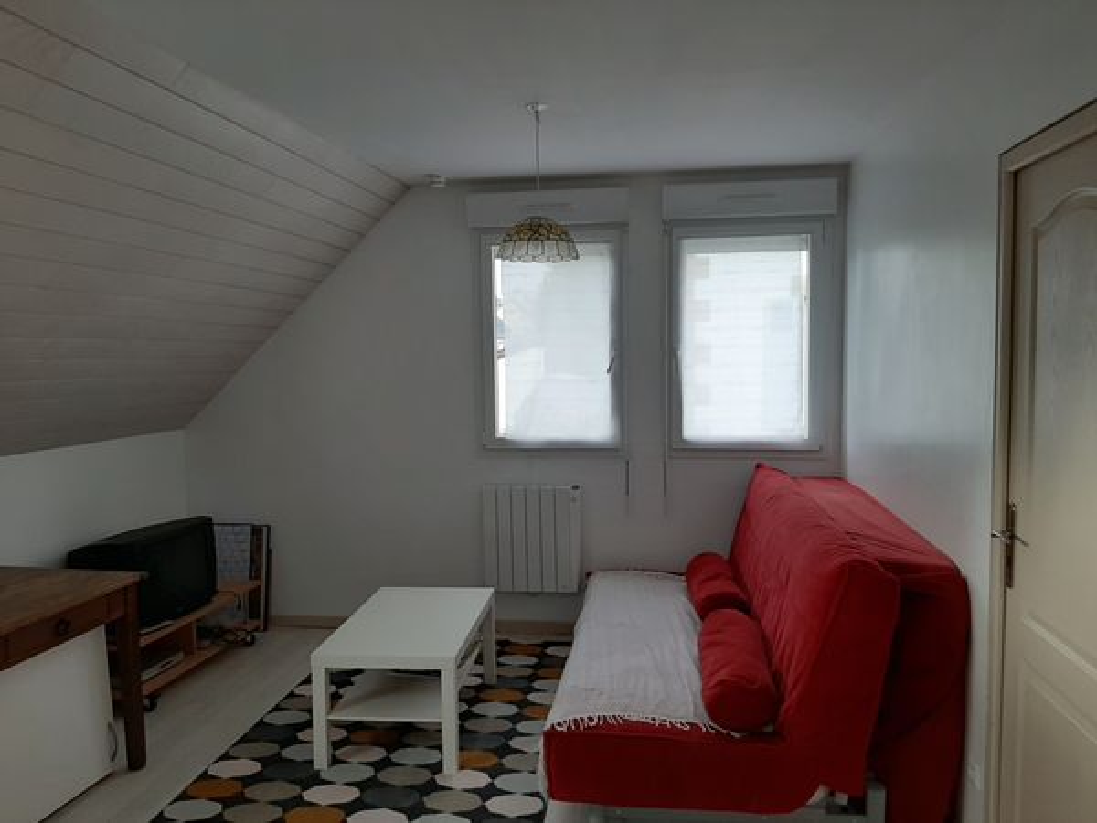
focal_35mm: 26
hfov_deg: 67.3
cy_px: 412
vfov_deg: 53.1
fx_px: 824
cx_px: 548
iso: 50
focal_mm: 3.93
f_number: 1.7
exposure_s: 1/50
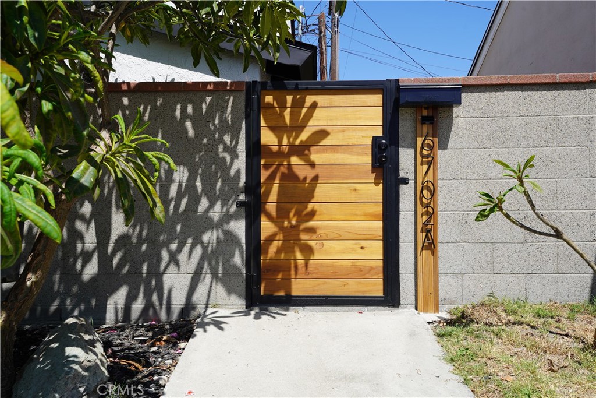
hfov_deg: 54.4
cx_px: 298
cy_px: 199
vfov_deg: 37.9
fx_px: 579
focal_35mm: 35
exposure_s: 1/160
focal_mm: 35
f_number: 10
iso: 100
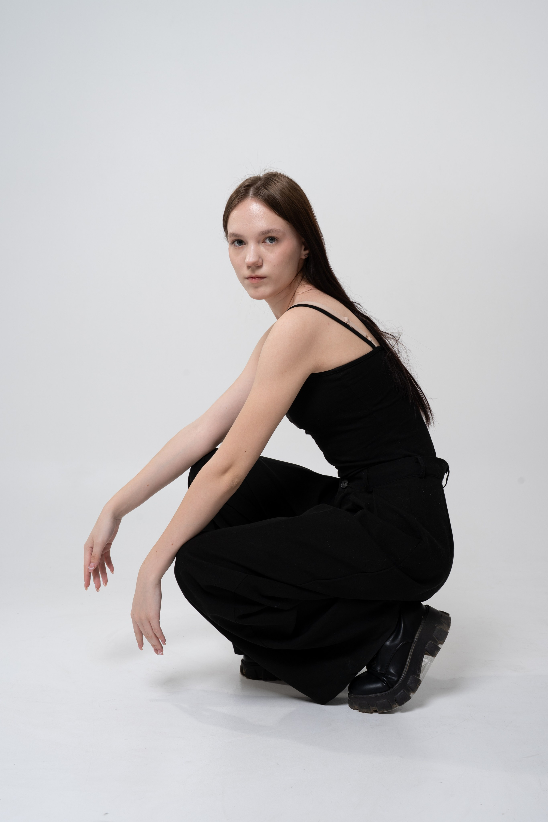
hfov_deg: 31.9
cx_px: 274
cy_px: 411
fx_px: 959
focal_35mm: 42
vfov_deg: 46.4
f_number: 9
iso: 100
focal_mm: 42
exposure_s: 1/160
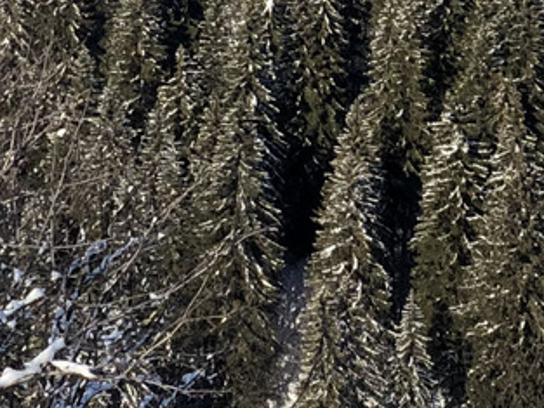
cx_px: 82
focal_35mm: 266
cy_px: -611
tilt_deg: -1.5
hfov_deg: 7.4
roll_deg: -2.7
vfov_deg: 5.4
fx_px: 4182
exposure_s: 1/1799
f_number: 2.4
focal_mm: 6
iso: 16
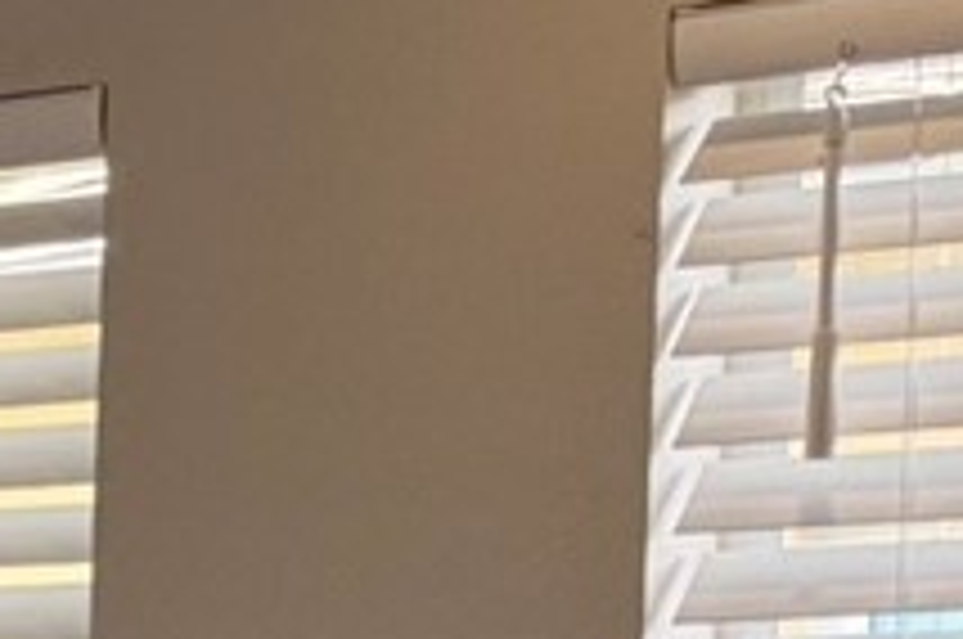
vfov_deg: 7.1
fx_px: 4995
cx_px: -2376
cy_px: 1210
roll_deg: -1.6
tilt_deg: -2.8
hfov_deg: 8.3
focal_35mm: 187
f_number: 1.78
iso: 100
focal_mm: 6.76
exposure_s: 1/296
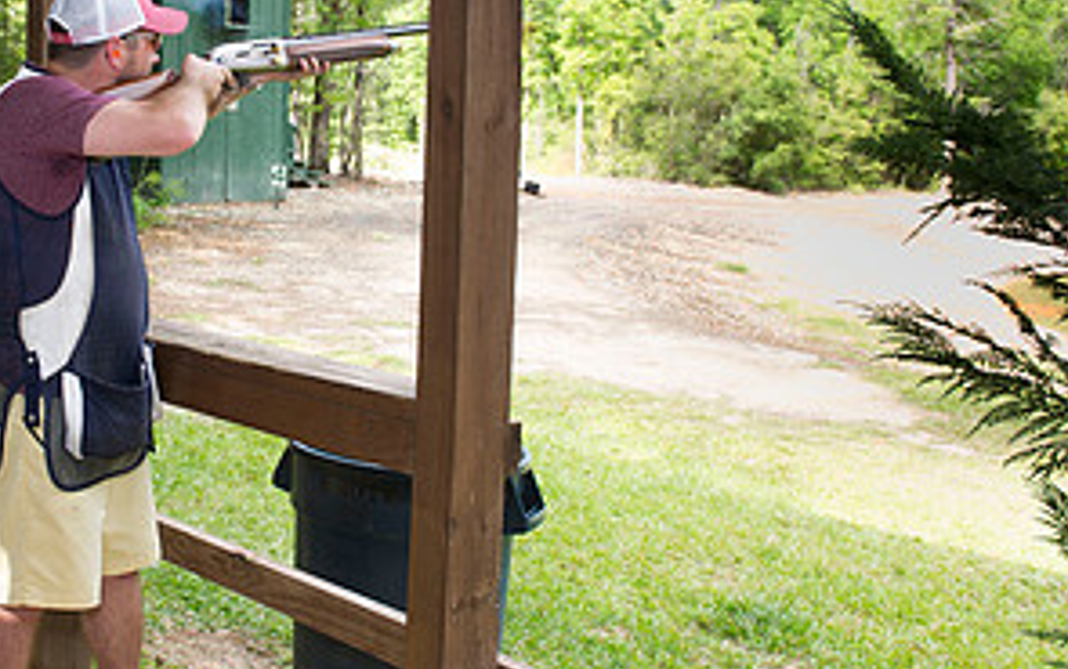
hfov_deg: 40.6
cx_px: 264
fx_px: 1398
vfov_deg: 26.7
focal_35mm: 48
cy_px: 203
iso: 200
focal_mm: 24
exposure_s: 1/100
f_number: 5.6
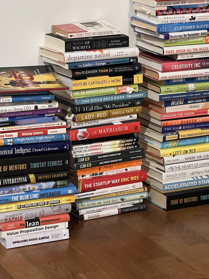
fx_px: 837
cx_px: 102
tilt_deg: -12.3
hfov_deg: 14.2
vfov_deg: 18.9
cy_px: 102
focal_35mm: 104
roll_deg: -1.5
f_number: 2.8
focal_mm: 9
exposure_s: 1/42
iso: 800
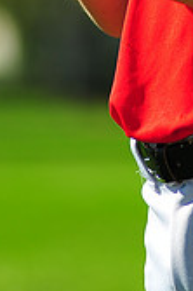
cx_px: 231
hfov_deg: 2.2
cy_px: -195
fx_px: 5036
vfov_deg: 3.3
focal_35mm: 625
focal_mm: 180
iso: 200
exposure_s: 1/2000
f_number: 3.5
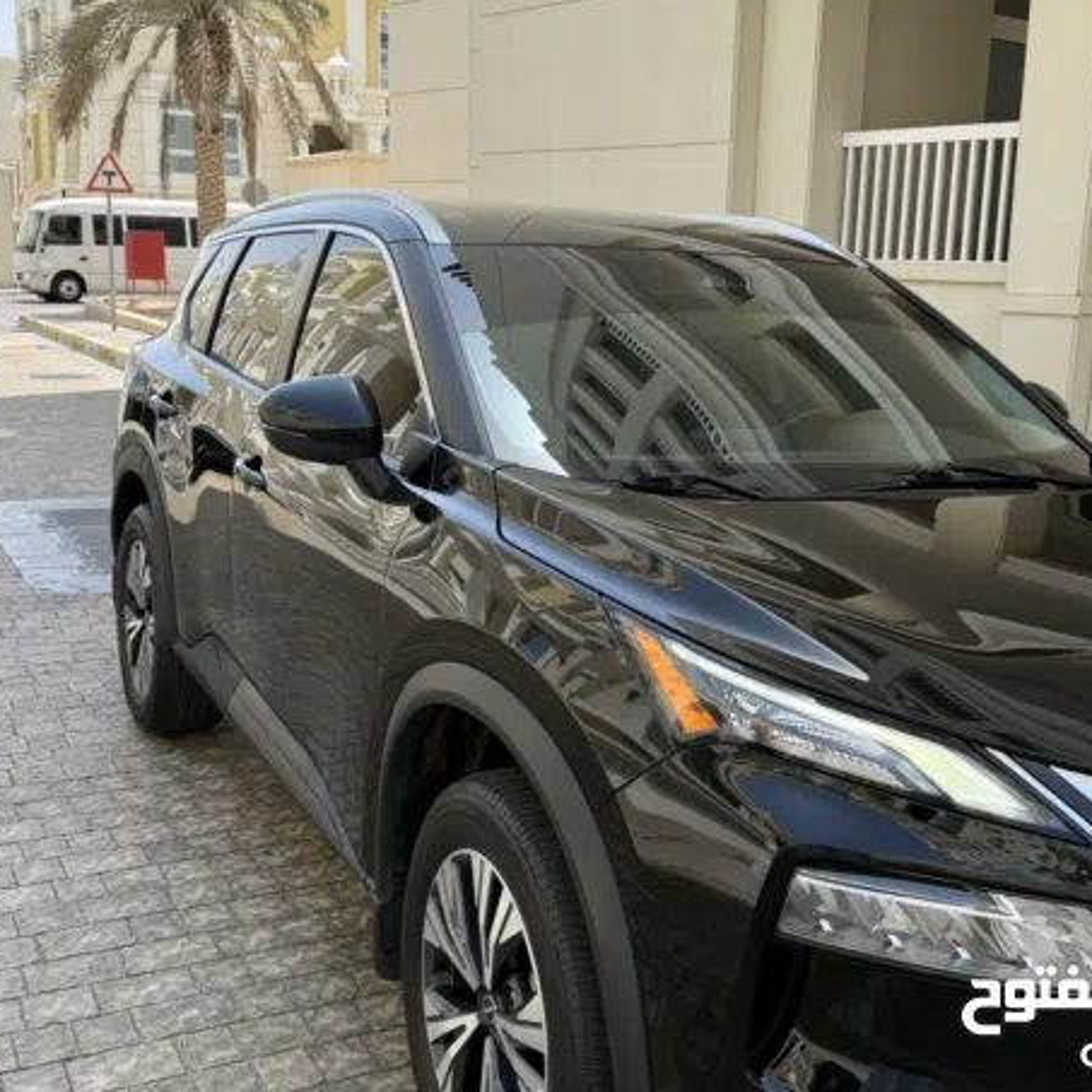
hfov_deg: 53.9
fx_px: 1071
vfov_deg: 54.0
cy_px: 554
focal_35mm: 30
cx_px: 600
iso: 100
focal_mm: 6.76
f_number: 1.78
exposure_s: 1/2611
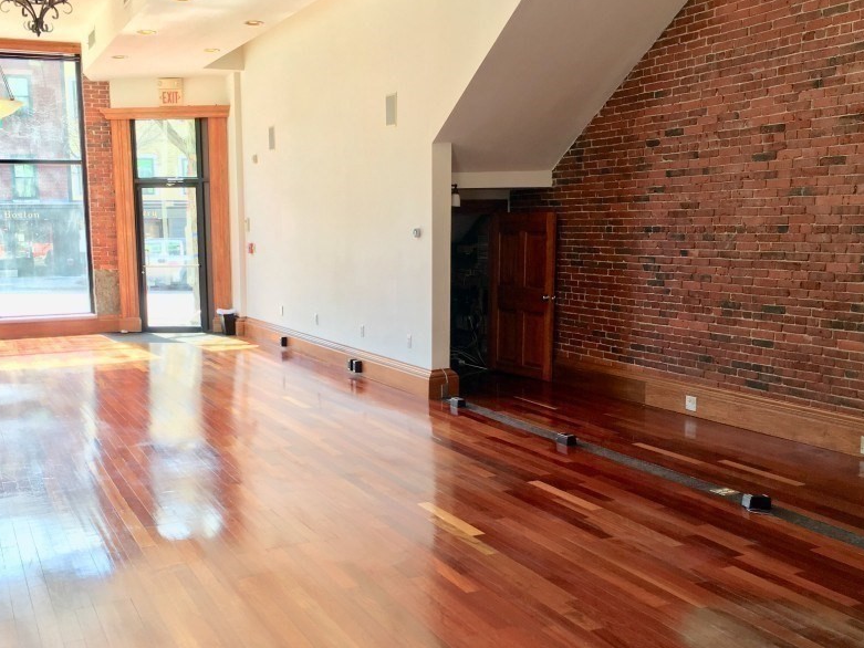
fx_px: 949
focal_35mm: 38
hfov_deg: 48.7
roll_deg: +1.3
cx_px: 354
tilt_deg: -8.7
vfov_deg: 37.7
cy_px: 365
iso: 25
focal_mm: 4.15
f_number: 2.2
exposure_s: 1/60
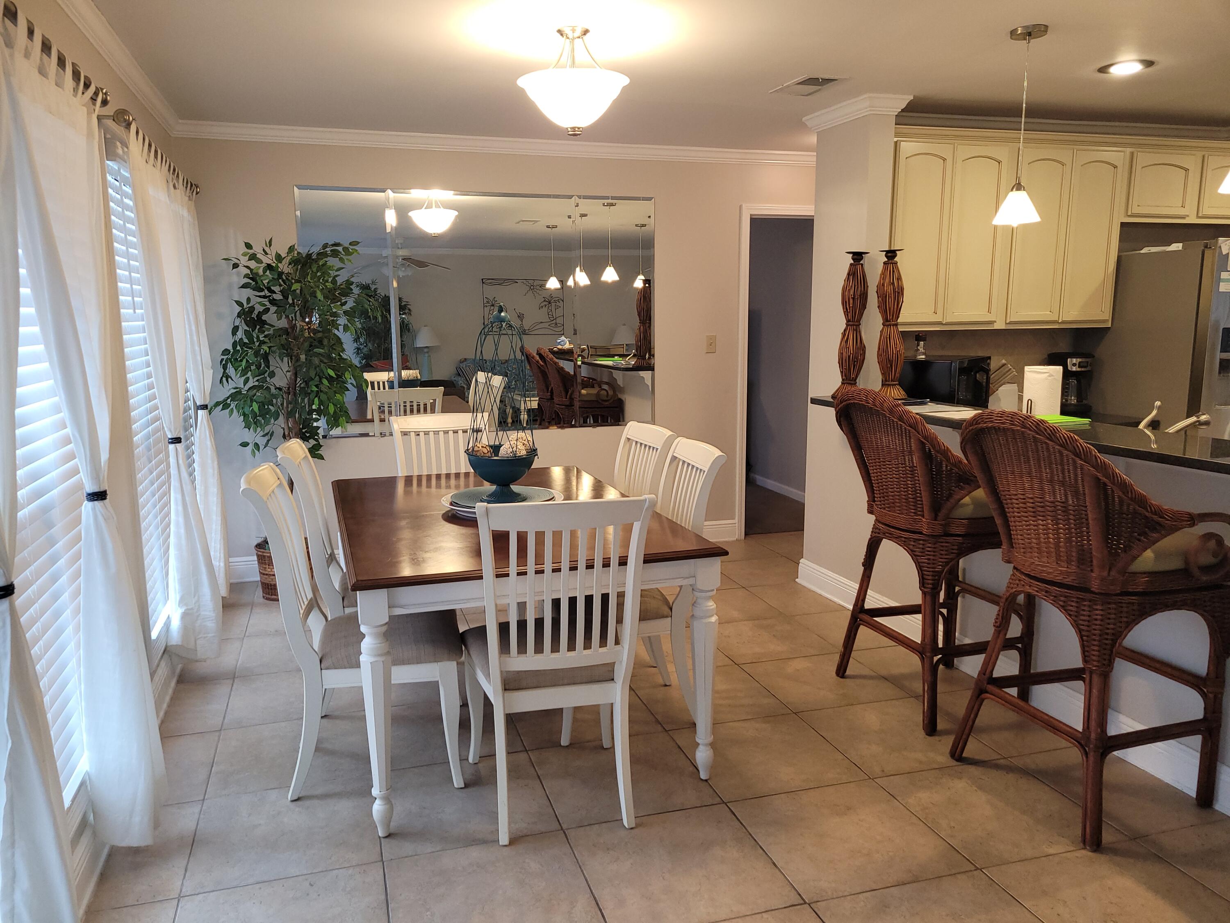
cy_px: 462
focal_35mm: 26
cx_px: 615
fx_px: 924
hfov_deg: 67.3
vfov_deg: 53.1
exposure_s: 1/60
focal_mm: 5.4
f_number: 1.8
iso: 125
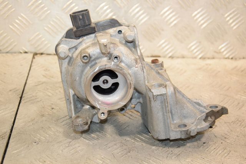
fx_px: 410
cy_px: 82
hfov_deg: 33.4
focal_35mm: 60
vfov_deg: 22.6
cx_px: 123
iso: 1600
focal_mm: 40
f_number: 5.6
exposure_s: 1/200
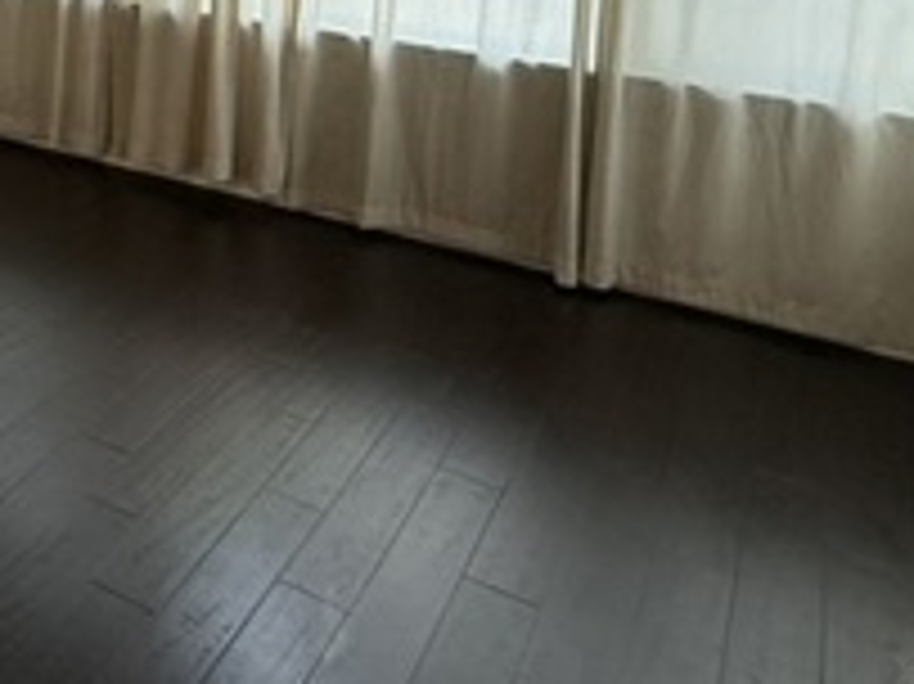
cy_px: -126
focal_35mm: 46
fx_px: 1214
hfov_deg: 31.9
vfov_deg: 27.8
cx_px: -263
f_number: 2.2
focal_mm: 2.22
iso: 320
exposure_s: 1/120
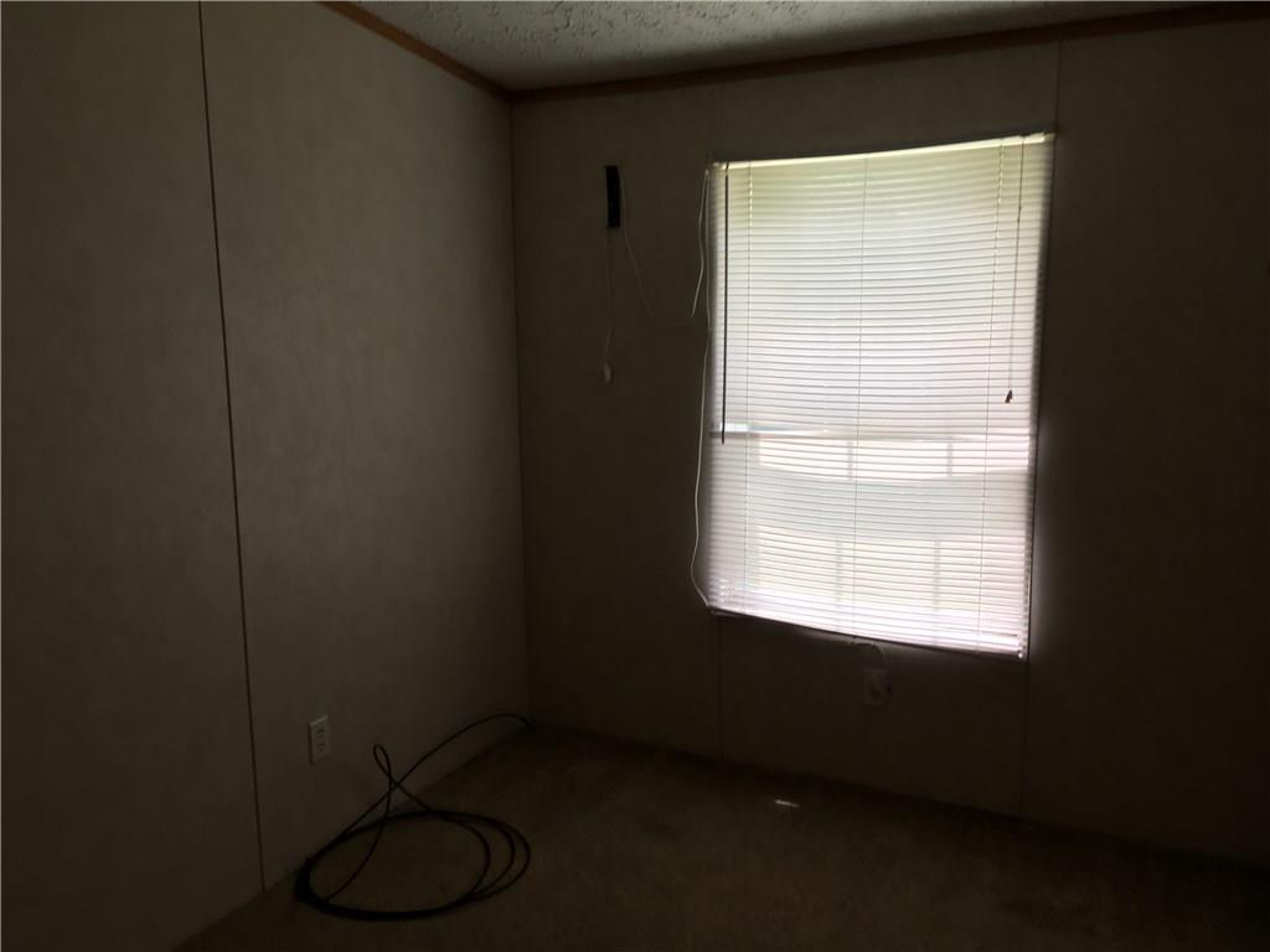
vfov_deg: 48.2
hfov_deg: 61.7
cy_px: 476
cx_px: 635
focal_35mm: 29
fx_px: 1064
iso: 32
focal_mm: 4.15
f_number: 2.2
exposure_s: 1/60
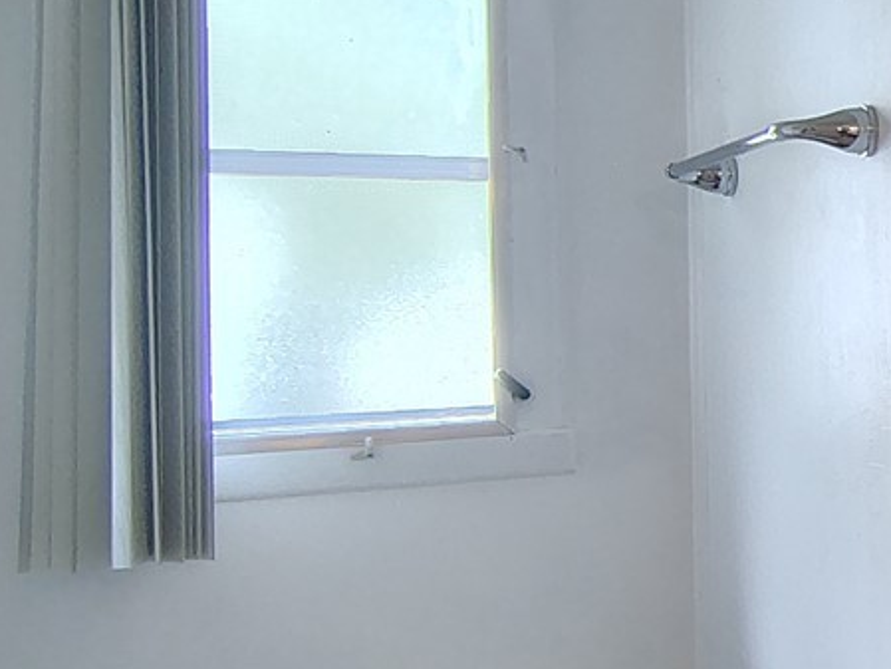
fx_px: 1468
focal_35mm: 57
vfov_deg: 25.6
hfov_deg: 24.3
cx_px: 1419
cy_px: 258
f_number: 2.2
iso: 372
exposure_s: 1/24
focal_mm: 2.13
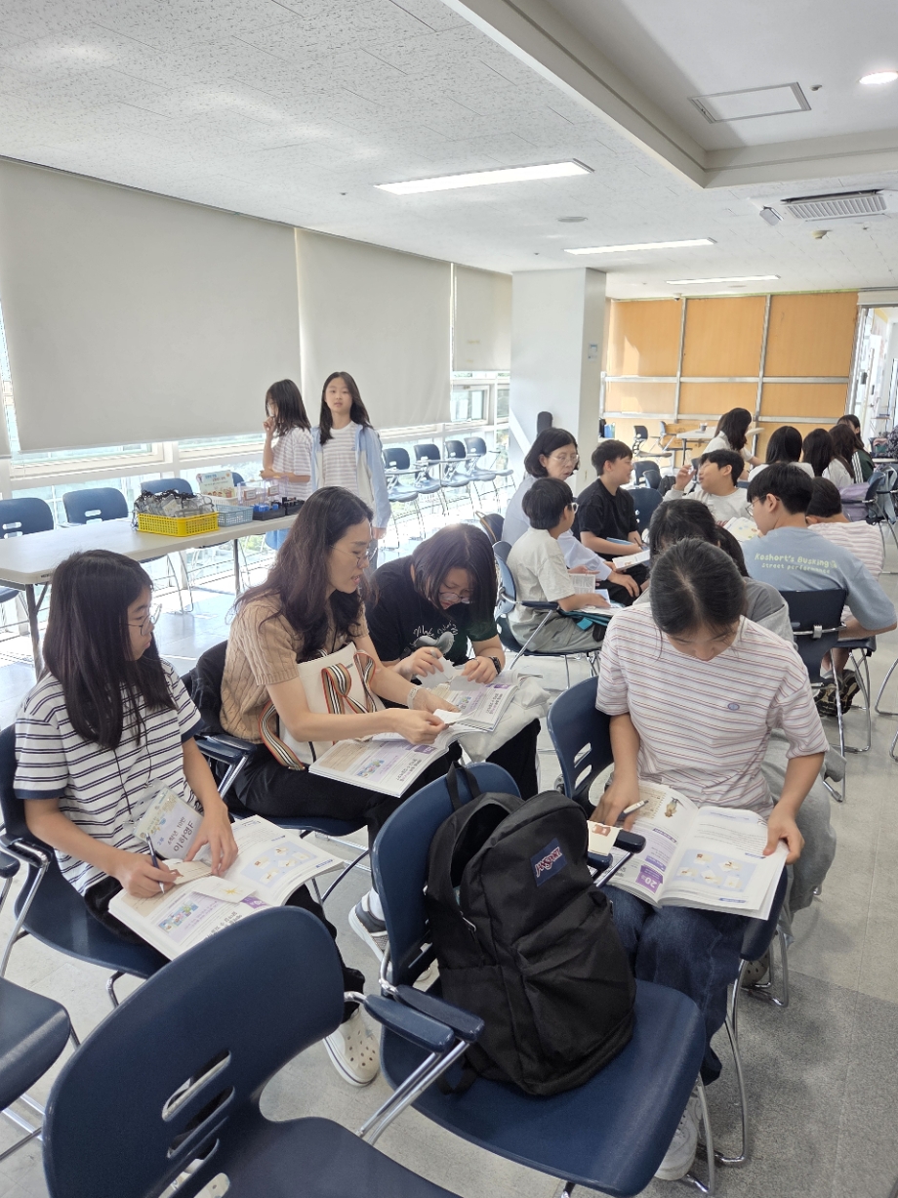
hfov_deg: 56.8
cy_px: 576
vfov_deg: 71.6
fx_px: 830
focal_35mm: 24
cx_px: 449
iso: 64
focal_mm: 5.4
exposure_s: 1/120
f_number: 1.8
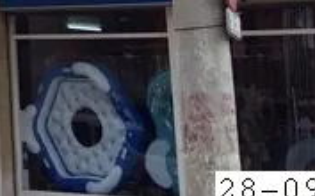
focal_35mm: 158
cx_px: -262
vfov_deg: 7.5
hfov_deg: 12.1
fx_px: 1354
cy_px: -325
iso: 32
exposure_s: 1/384
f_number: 2.4
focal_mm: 3.3
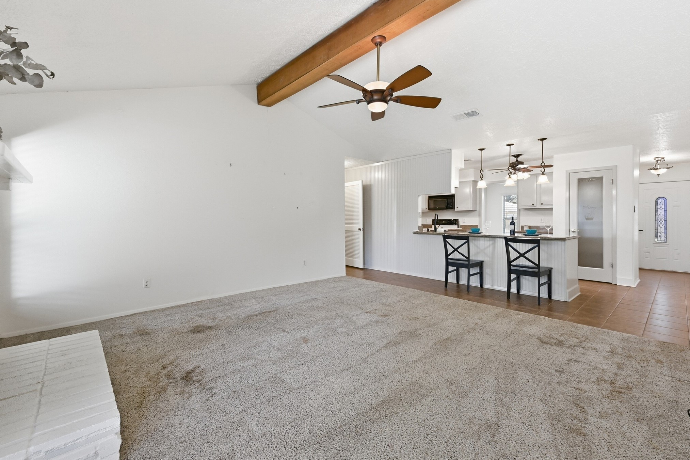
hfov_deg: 100.3
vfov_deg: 77.2
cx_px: 332
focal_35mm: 15
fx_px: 287
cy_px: 217
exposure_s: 1/13
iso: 400
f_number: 8
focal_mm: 14
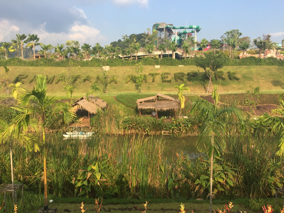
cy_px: 106
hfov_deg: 61.7
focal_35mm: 29
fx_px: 238
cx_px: 142
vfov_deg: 48.2
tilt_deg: -7.6
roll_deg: -1.1
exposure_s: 1/1319
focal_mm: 4.15
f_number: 2.2
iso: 32
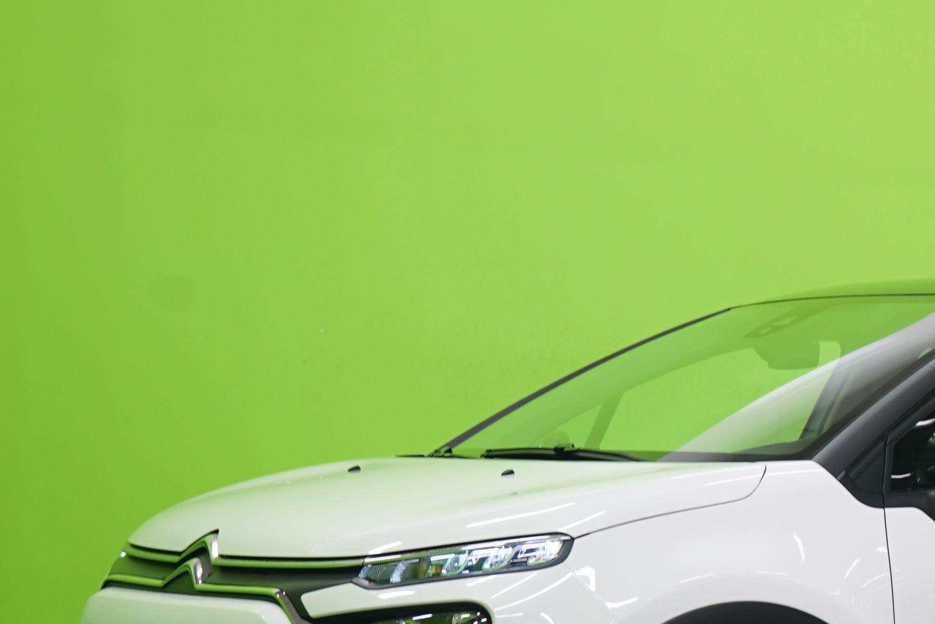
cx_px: 873
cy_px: 492
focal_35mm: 107
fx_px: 2779
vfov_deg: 12.8
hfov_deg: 18.7
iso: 400
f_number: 5
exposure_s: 1/8
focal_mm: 49
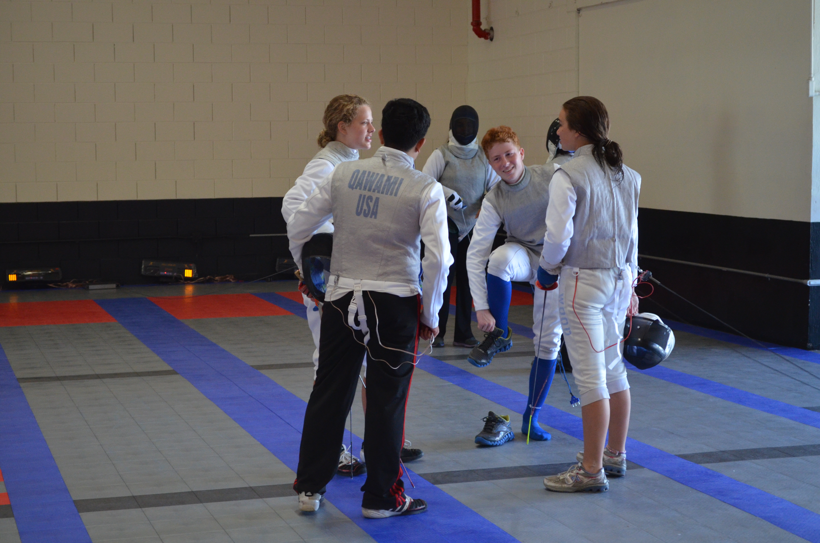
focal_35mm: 72
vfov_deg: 18.8
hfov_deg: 28.1
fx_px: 1637
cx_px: 410
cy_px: 272
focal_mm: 48
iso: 1600
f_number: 5.3
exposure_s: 1/125
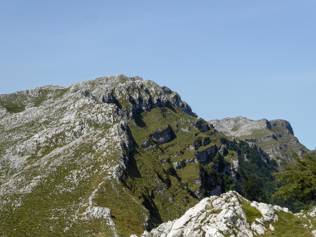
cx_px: 158
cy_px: 118
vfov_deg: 21.0
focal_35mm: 70
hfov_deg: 27.8
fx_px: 639
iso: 80
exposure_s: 1/500
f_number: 4.5
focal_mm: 12.5
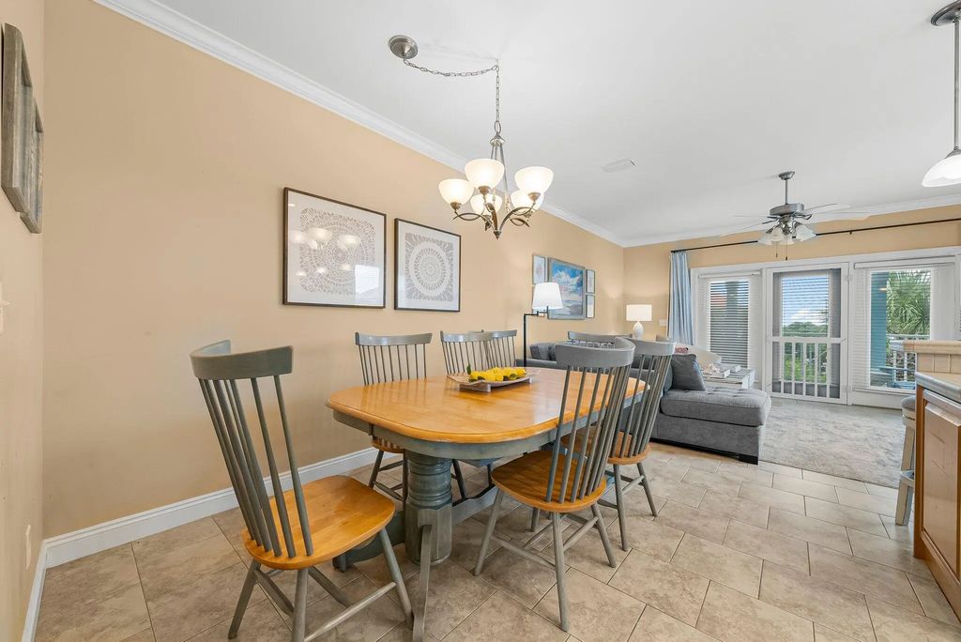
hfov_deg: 108.3
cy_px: 321
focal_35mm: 13
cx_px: 480
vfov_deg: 85.5
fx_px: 347
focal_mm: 13
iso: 400
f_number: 8
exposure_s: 1/20
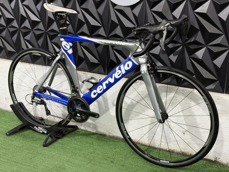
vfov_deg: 30.3
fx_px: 318
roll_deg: -1.5
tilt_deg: -13.8
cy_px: 86
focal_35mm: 48
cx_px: 114
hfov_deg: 39.7
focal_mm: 6.76
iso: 125
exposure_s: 1/60
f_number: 1.78
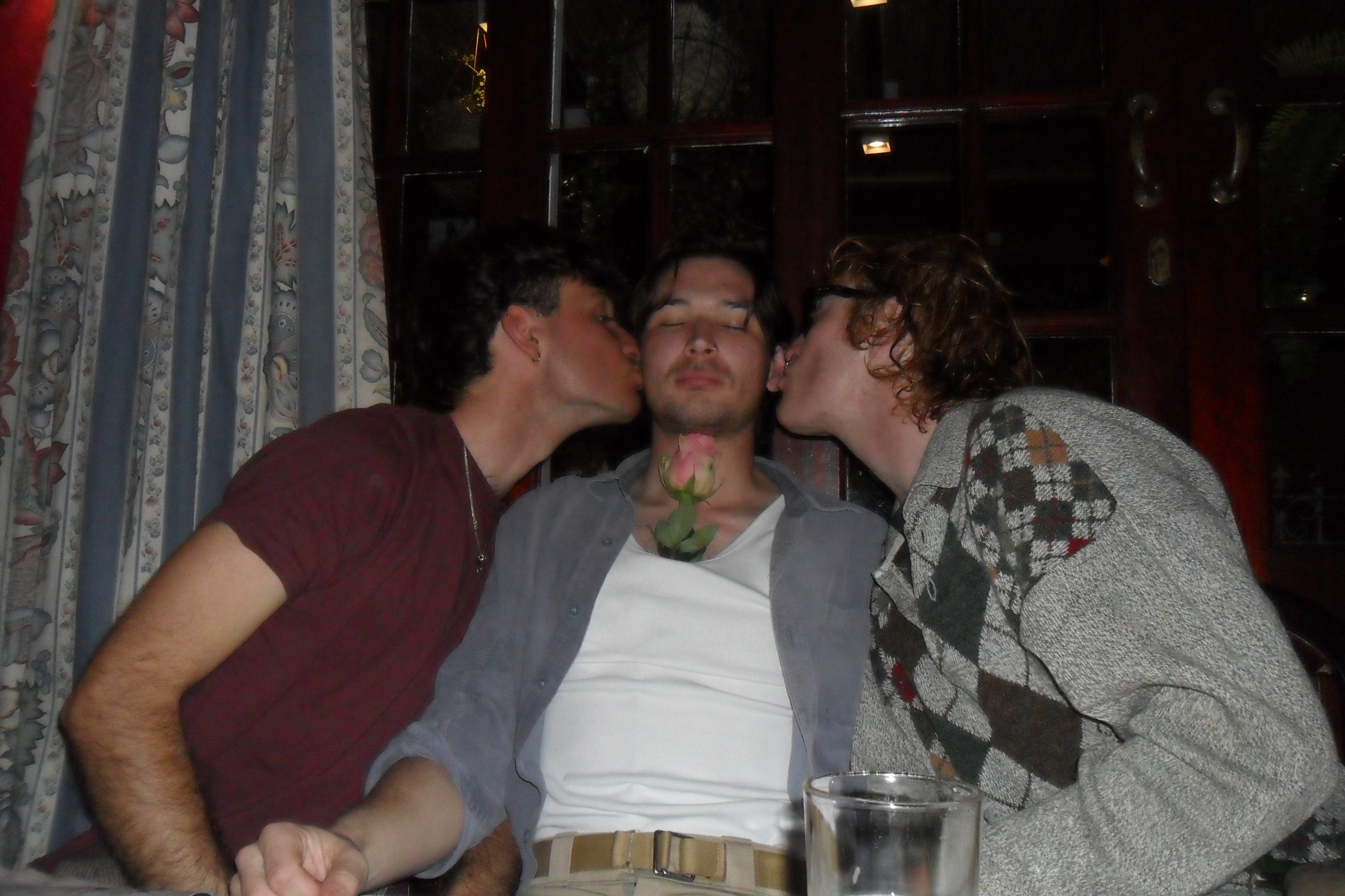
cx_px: 685
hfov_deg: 63.7
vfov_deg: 45.0
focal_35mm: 29
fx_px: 1083
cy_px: 438
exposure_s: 1/45
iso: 400
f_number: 3.5
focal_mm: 4.9
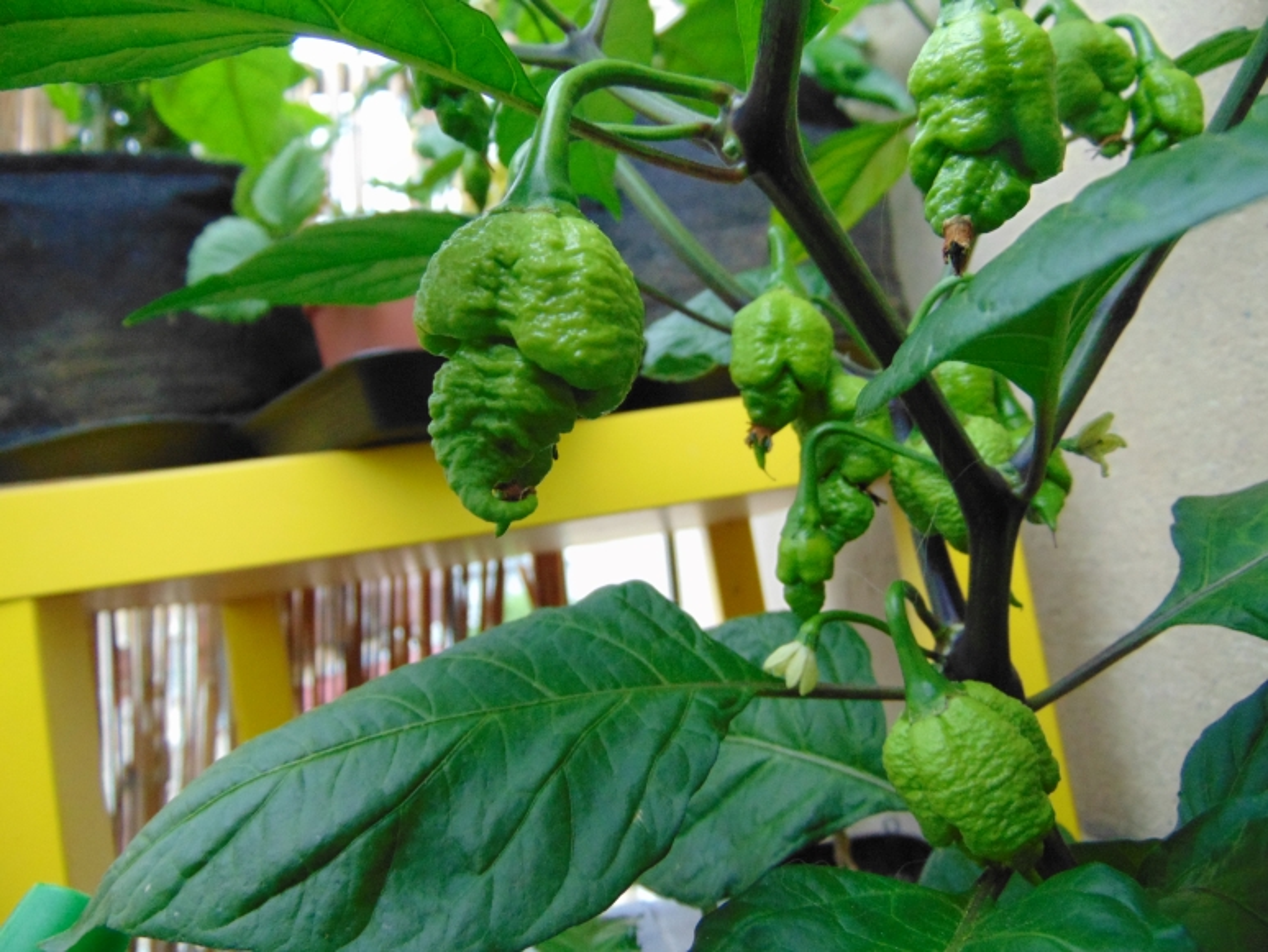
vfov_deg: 54.9
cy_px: 476
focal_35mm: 25
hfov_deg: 69.4
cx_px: 634
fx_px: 916
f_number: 3
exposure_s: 1/30
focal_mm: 4.5
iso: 320
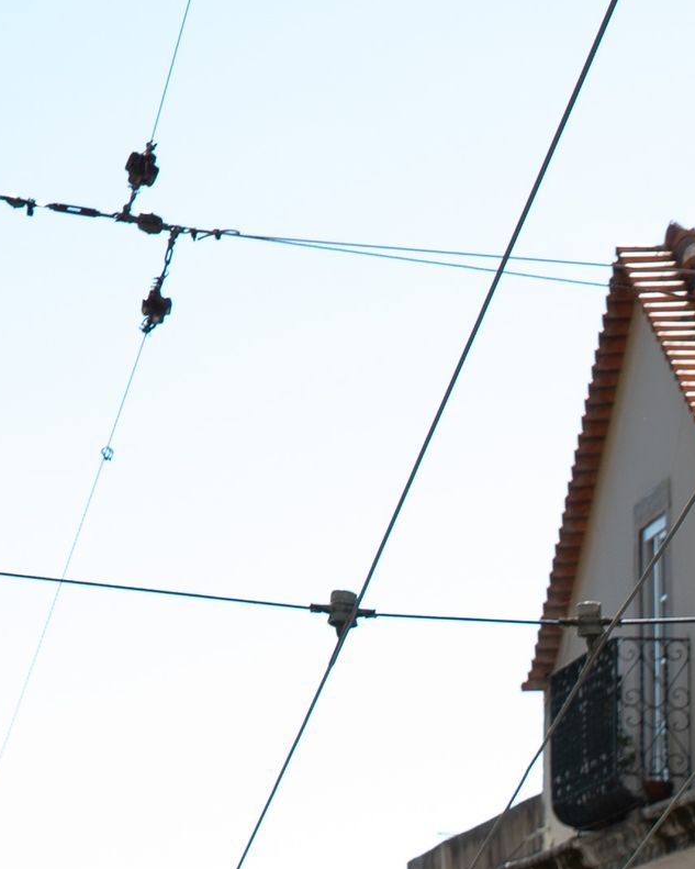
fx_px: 4756
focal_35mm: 185
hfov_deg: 7.6
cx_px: 1803
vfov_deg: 9.9
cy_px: 1566
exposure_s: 1/320
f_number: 5.6
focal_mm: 35
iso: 200
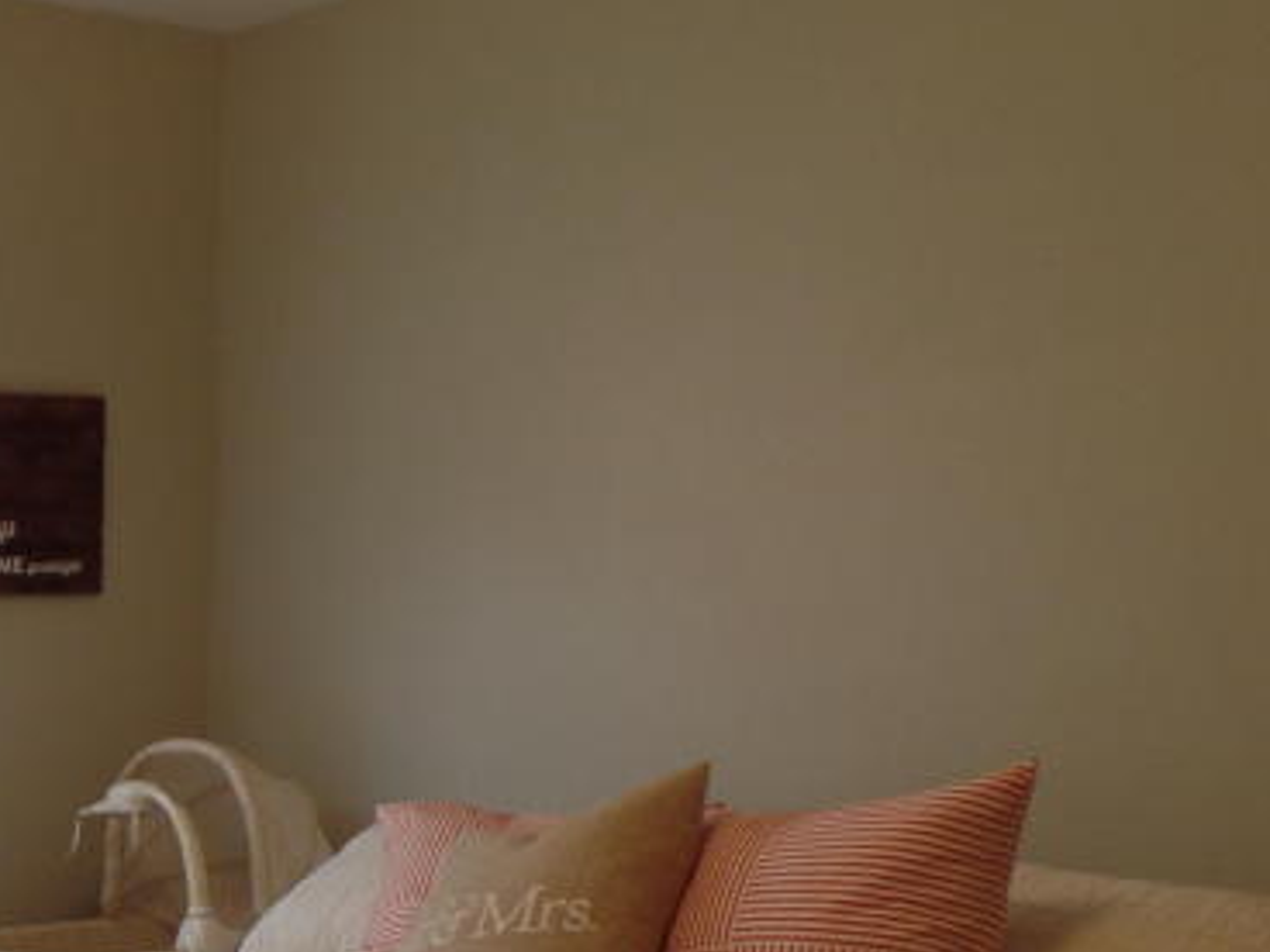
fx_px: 2348
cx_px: -152
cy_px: 962
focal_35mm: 64
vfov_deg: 22.0
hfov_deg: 27.5
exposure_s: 1/45
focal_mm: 4.1
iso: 80
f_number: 2.8
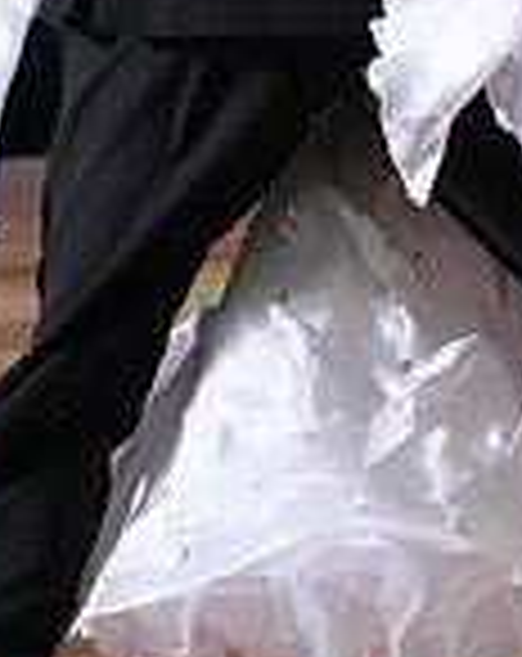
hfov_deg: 3.7
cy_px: -207
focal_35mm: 419
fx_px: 8126
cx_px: 376
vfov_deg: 4.6
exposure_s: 1/400
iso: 10000
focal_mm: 112
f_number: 6.3
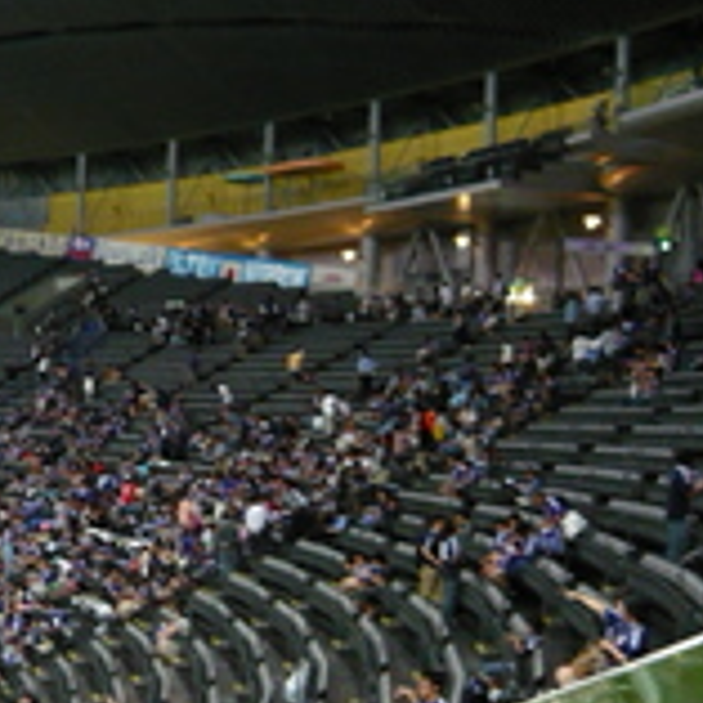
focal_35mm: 78
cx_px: 22
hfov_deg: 21.5
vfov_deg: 22.2
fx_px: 1792
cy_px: 343
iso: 400
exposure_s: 1/8
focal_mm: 5.5
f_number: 2.8
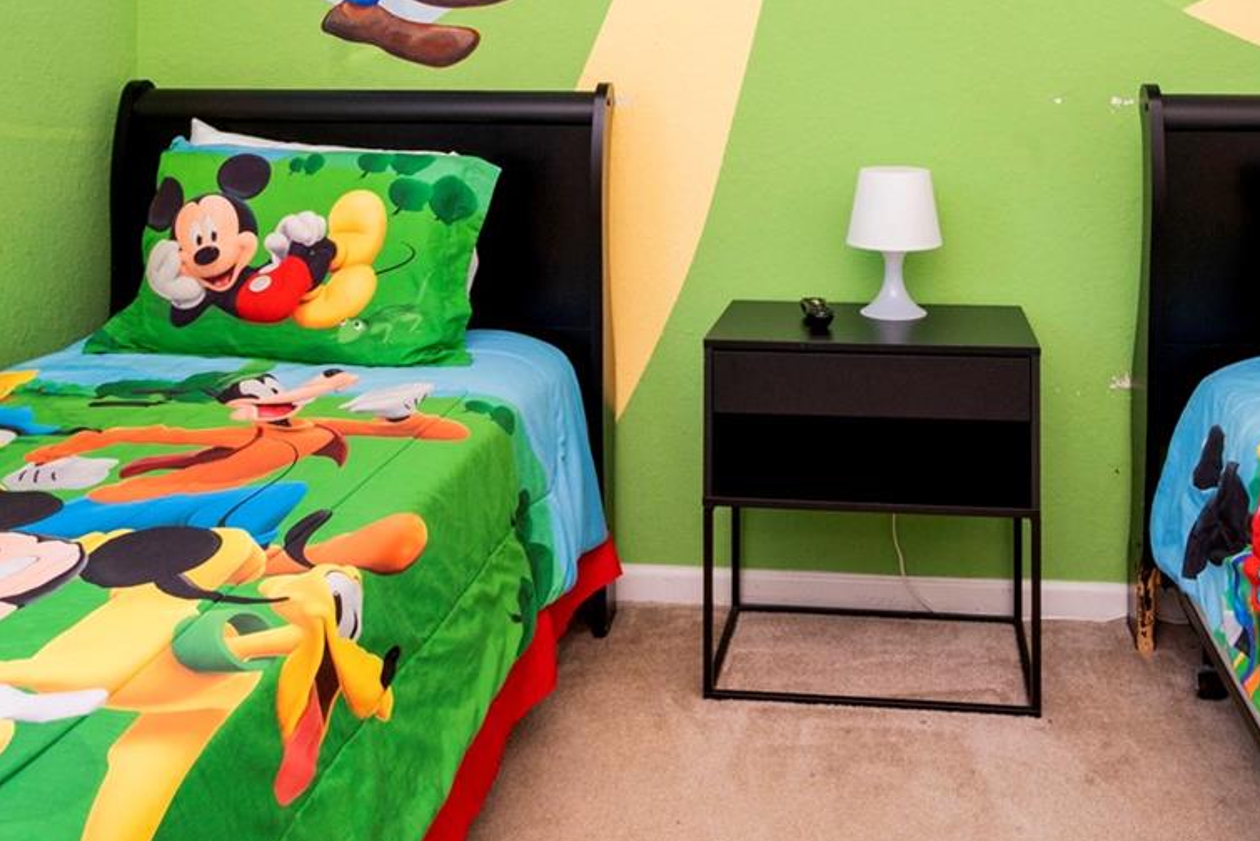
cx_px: 773
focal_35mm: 36
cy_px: 32
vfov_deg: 34.1
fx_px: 1260
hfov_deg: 52.6
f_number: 11
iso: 1000
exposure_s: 1/125
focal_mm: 17
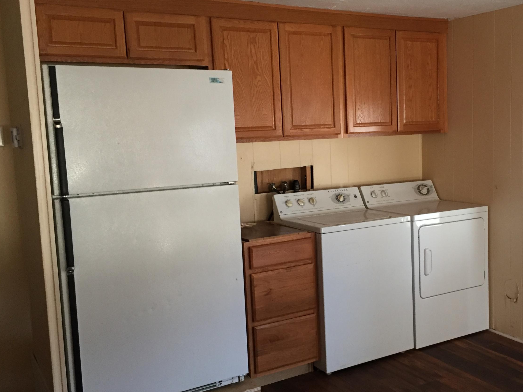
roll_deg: +1.7
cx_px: 346
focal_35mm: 39
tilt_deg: -7.1
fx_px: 589
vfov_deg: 36.8
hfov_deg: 47.2
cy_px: 199
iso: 125
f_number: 2.2
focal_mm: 4.15
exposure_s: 1/30
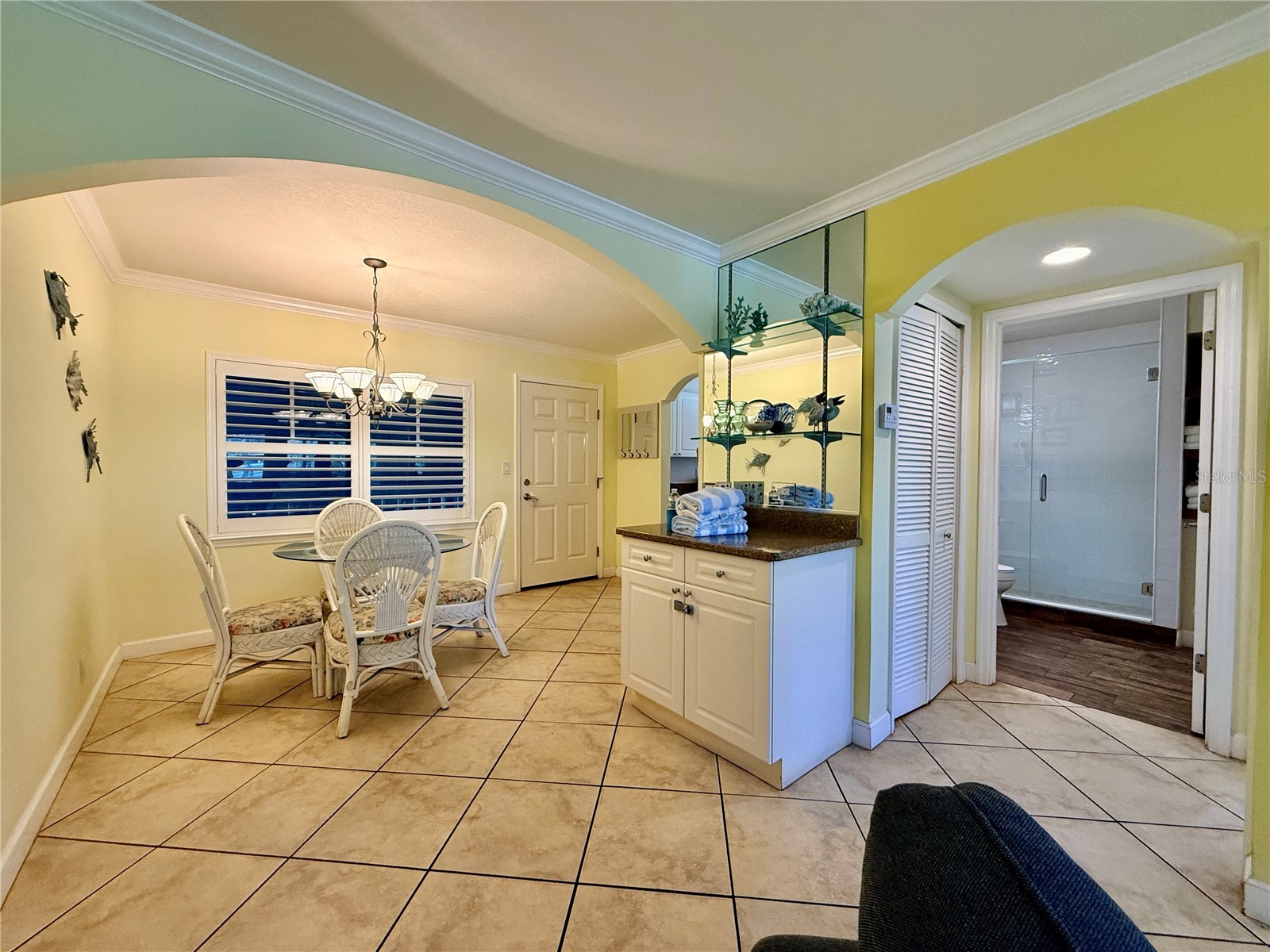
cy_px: 476
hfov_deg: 102.1
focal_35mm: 14
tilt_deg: -0.7
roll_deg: -0.4
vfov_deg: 85.7
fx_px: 514
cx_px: 635
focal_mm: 2.22
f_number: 2.2
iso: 200
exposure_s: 1/120
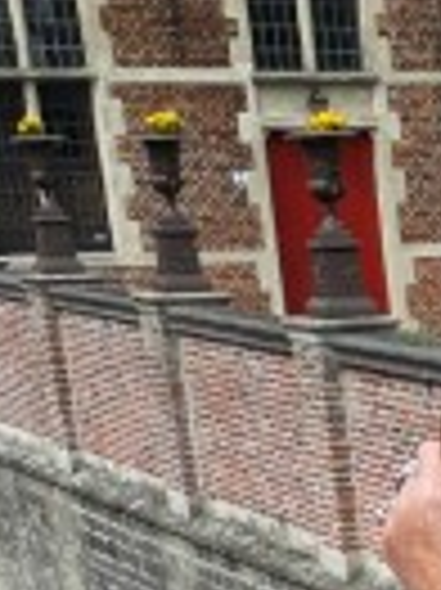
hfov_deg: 10.3
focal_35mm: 132
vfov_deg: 12.4
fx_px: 2246
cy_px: 1320
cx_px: 904
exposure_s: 1/981
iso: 40
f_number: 1.9
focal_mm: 3.6
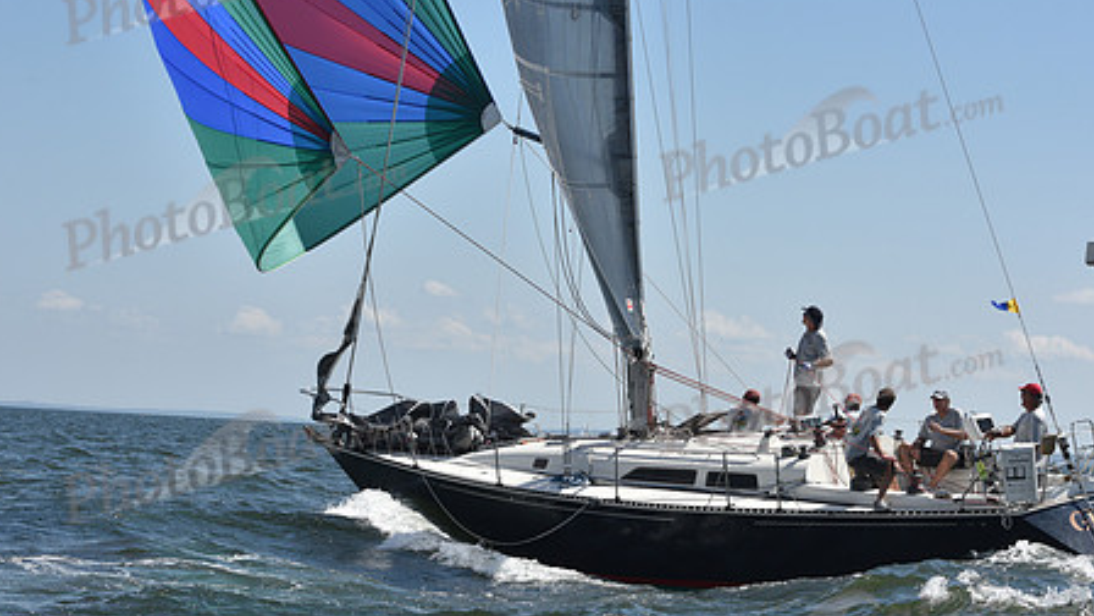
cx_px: 535
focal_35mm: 95
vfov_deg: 12.7
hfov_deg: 22.5
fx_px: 2756
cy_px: 299
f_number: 9
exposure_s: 1/1250
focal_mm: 70
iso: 320
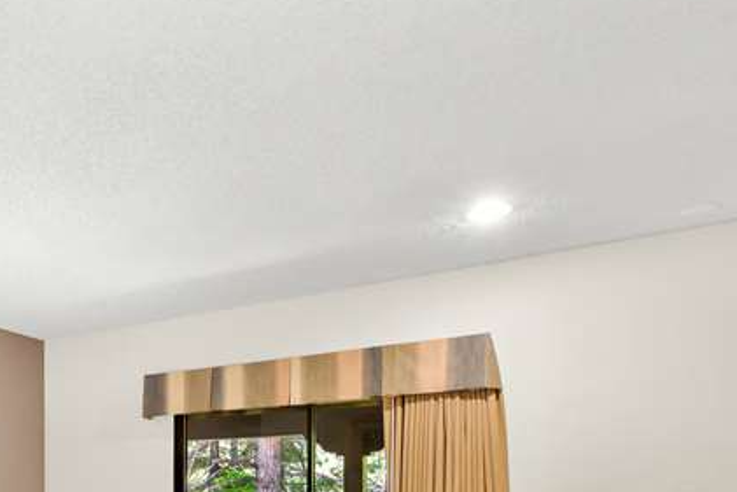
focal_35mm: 34
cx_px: -48
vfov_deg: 34.6
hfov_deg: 44.5
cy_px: 516
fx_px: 696
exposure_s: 2
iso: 250
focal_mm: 14
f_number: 10
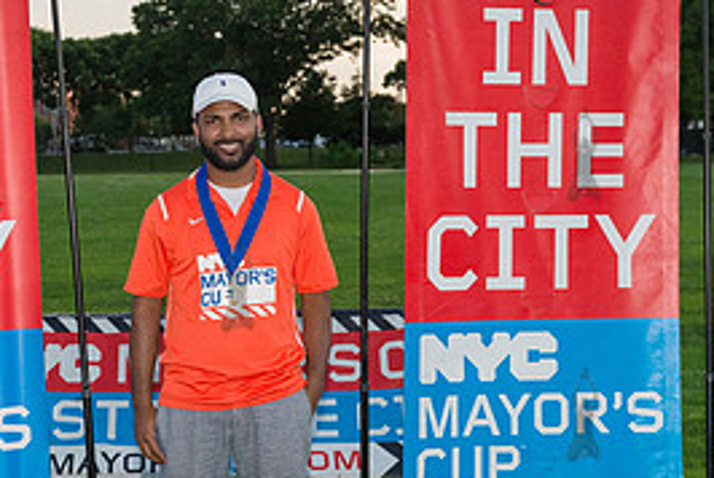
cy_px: 283
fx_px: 1469
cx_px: 236
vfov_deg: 18.5
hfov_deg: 27.1
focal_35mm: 74
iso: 1600
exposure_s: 1/2000
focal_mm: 34
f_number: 4
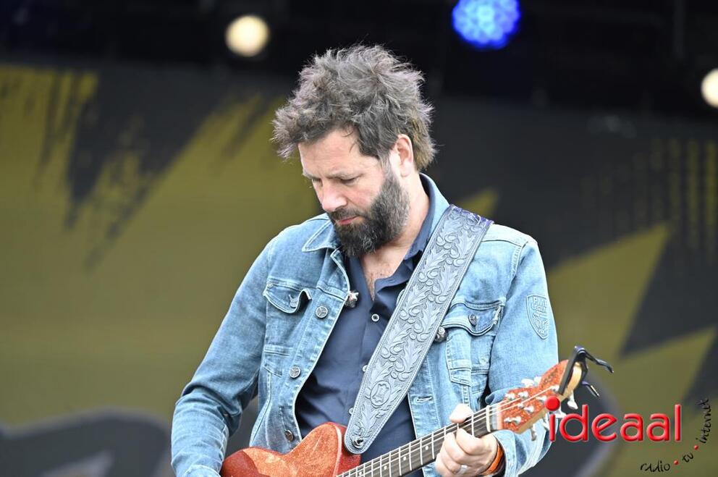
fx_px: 4383
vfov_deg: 6.2
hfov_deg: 9.4
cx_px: 359
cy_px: 238
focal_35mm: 220
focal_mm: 220
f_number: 5
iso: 1600
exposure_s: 1/500
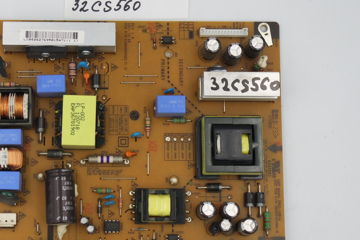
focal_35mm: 89
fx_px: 890
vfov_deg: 15.4
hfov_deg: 22.7
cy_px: 114
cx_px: 110
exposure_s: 1/125
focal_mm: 24
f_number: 5.6
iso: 200
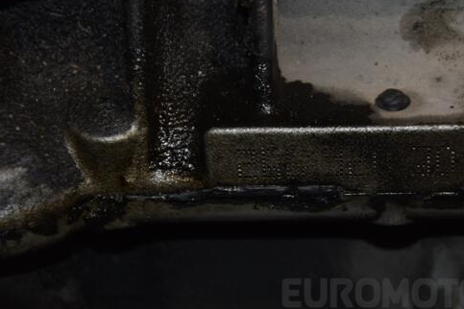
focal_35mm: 196
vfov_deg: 7.0
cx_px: 264
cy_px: 165
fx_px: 2521
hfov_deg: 10.5
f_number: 5.6
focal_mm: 105
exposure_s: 1/60
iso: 800
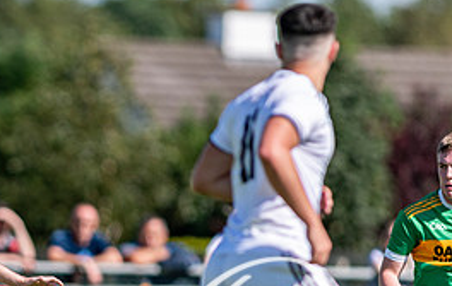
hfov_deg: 2.0
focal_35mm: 1034
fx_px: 12781
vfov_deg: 1.3
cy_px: 317
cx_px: -28
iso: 100
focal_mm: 300
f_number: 2.8
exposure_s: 1/2000
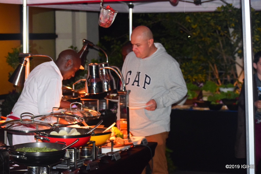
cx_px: 130
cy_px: 86
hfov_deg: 24.3
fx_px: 605
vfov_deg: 16.4
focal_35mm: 84
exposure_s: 1/125
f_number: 4.5
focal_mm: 55
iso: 3200
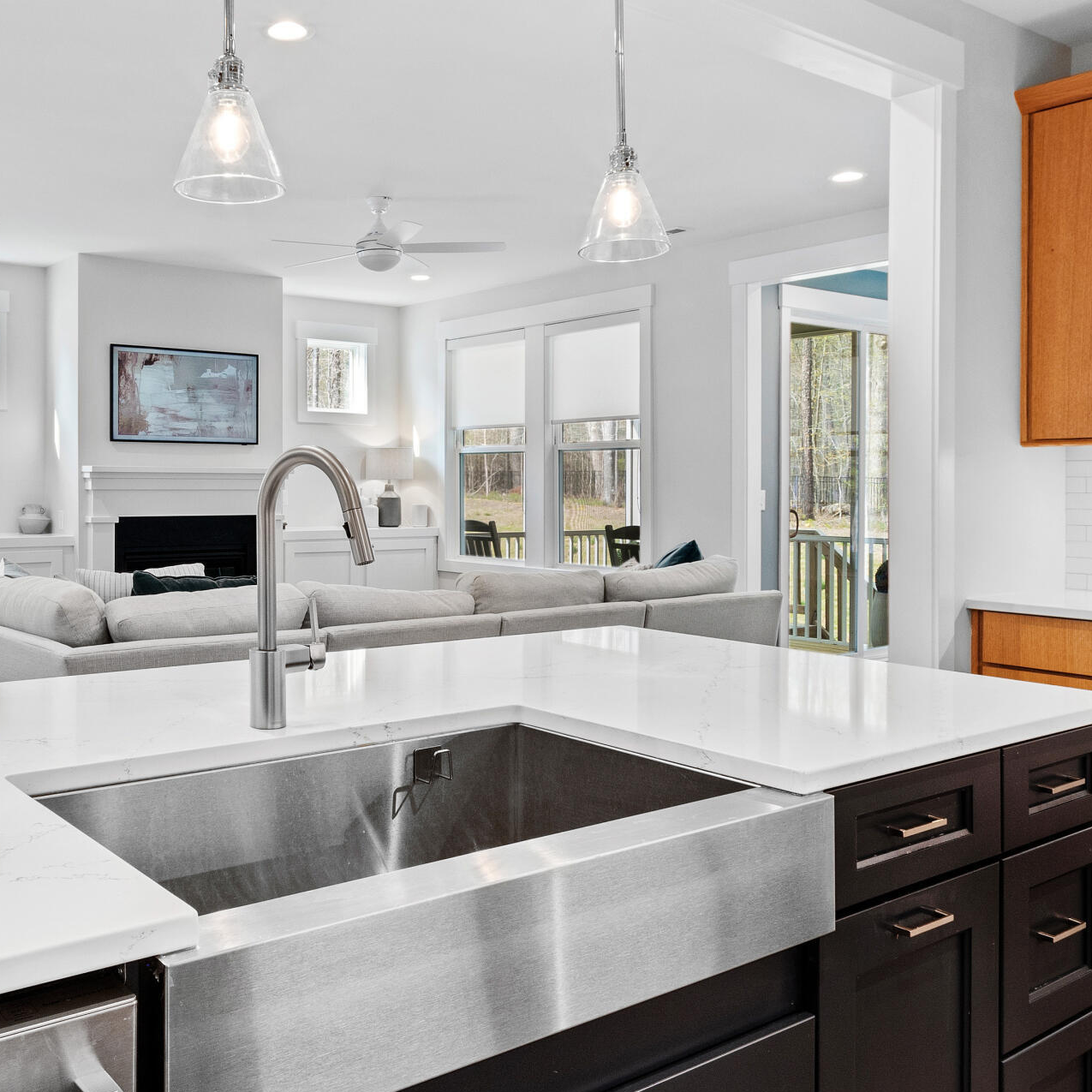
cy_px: 528
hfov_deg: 53.0
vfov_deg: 54.0
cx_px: 367
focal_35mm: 30
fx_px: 1071
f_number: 8
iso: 100
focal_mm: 10
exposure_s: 1/3
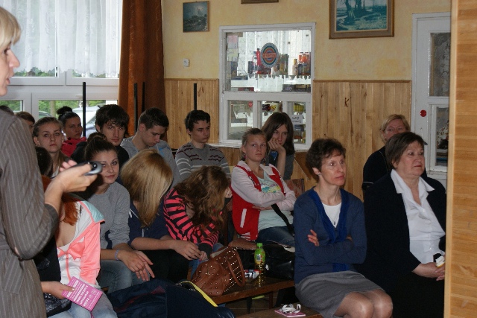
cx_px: 238
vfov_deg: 18.2
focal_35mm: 75
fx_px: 994
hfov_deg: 27.0
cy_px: 159
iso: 400
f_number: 5.6
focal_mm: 50
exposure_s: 1/80
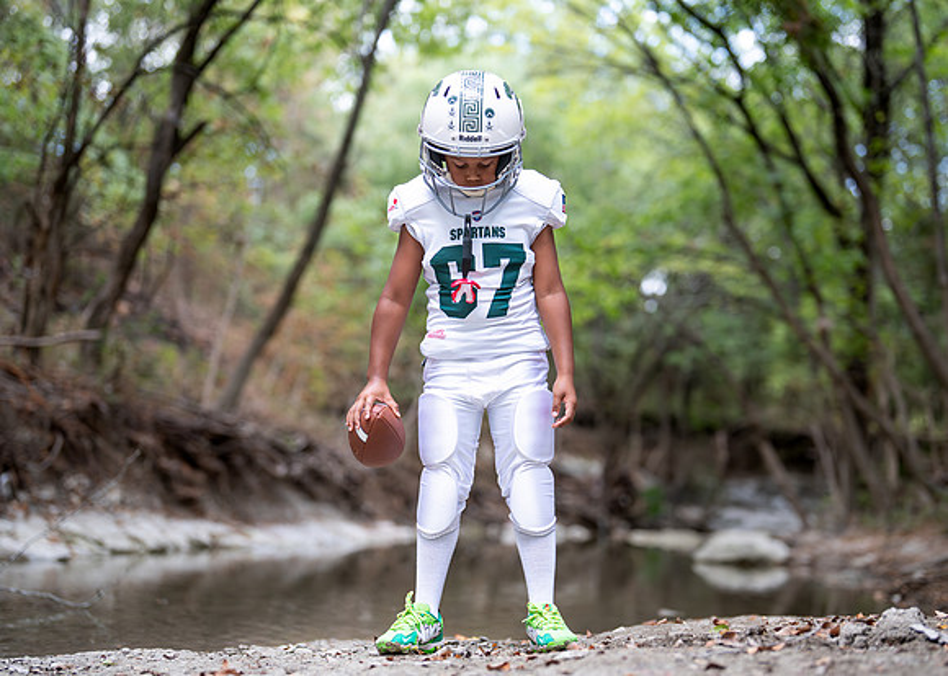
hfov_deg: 33.1
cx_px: 492
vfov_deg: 23.9
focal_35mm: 59
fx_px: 1595
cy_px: 352
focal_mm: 50
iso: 400
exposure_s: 1/640
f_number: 1.4
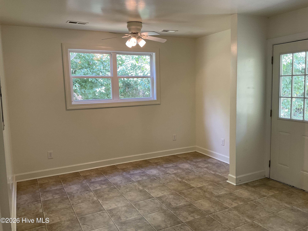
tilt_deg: -7.6
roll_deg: +1.6
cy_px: 116
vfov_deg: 48.2
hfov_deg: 61.7
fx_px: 258
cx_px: 154
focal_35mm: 29
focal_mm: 3
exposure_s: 1/60
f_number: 1.8
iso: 50
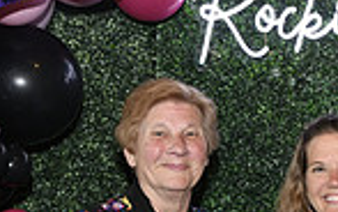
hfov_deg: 17.4
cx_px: 345
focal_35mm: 117
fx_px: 1078
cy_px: 324
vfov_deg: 10.8
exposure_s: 1/60
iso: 500
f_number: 6.3
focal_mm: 29
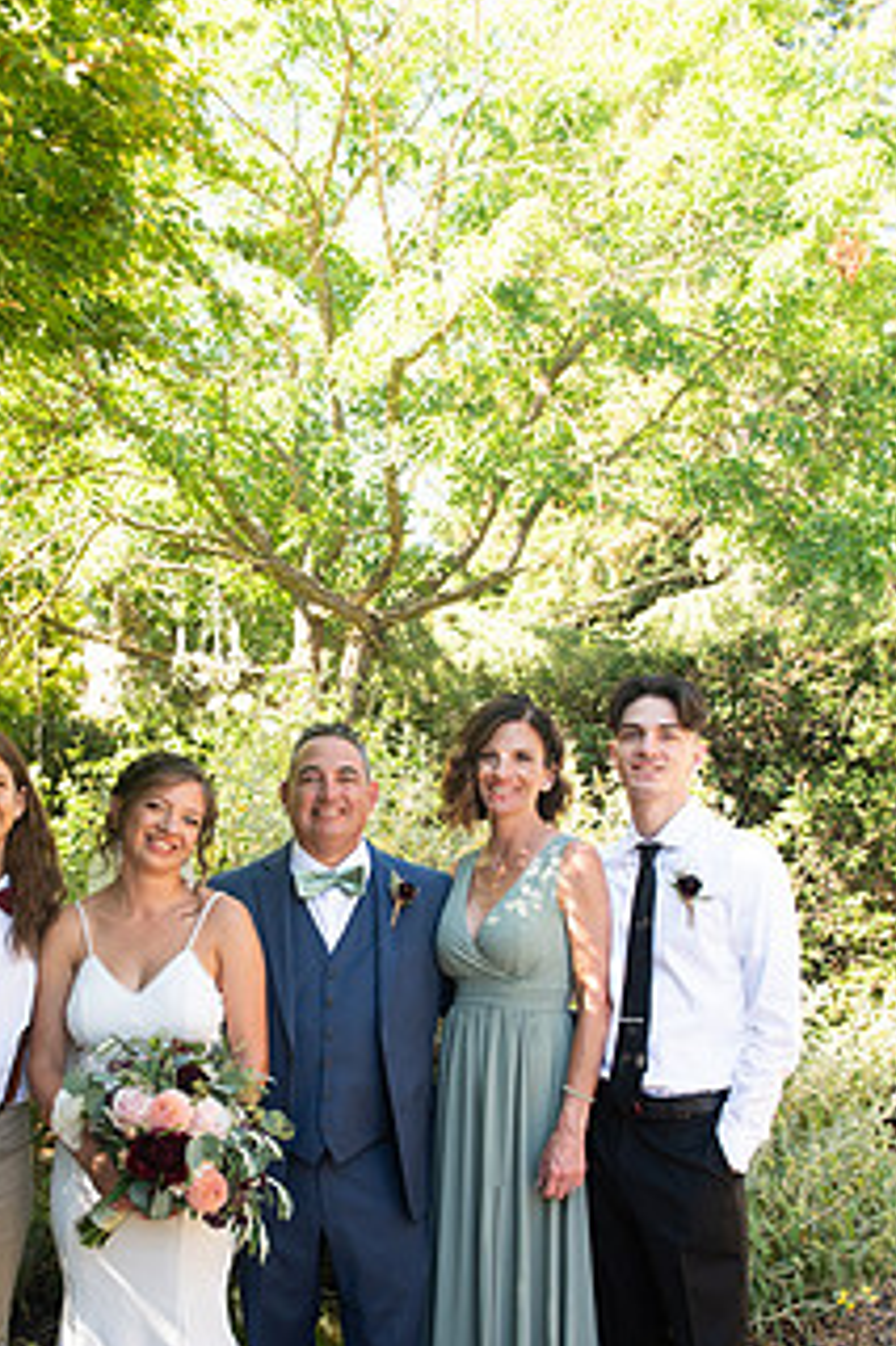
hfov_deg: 34.8
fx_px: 1420
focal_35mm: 38
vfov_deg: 49.6
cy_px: 921
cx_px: 324
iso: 640
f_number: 4.5
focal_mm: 27
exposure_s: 1/320
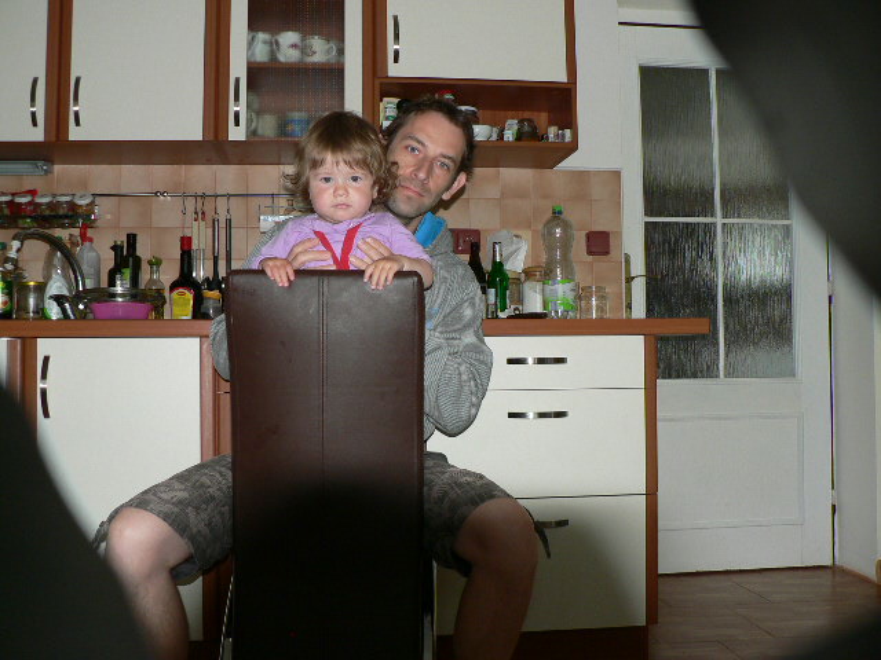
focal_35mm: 35
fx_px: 891
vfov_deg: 40.7
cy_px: 330
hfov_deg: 52.6
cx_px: 440
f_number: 2.8
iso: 150
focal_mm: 6
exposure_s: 1/60
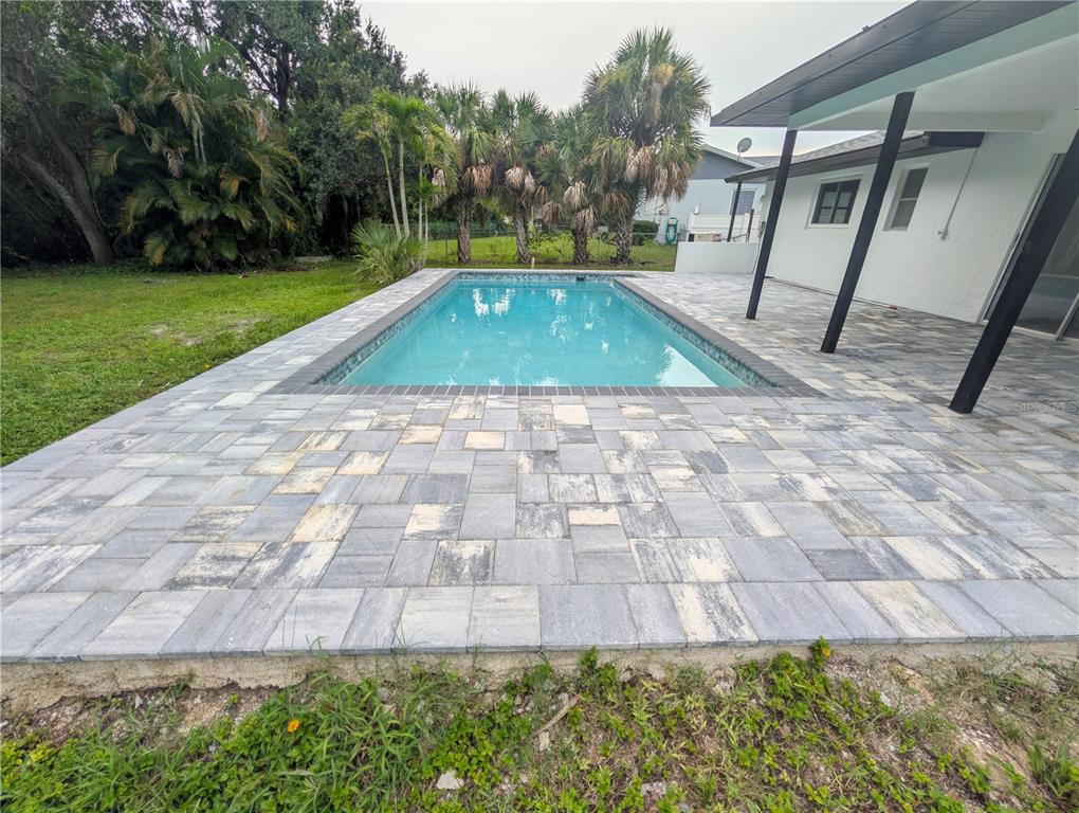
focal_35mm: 12
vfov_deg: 94.6
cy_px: 406
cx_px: 540
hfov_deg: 110.5
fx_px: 375
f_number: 1.7
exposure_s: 1/2128
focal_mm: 2.02
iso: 50
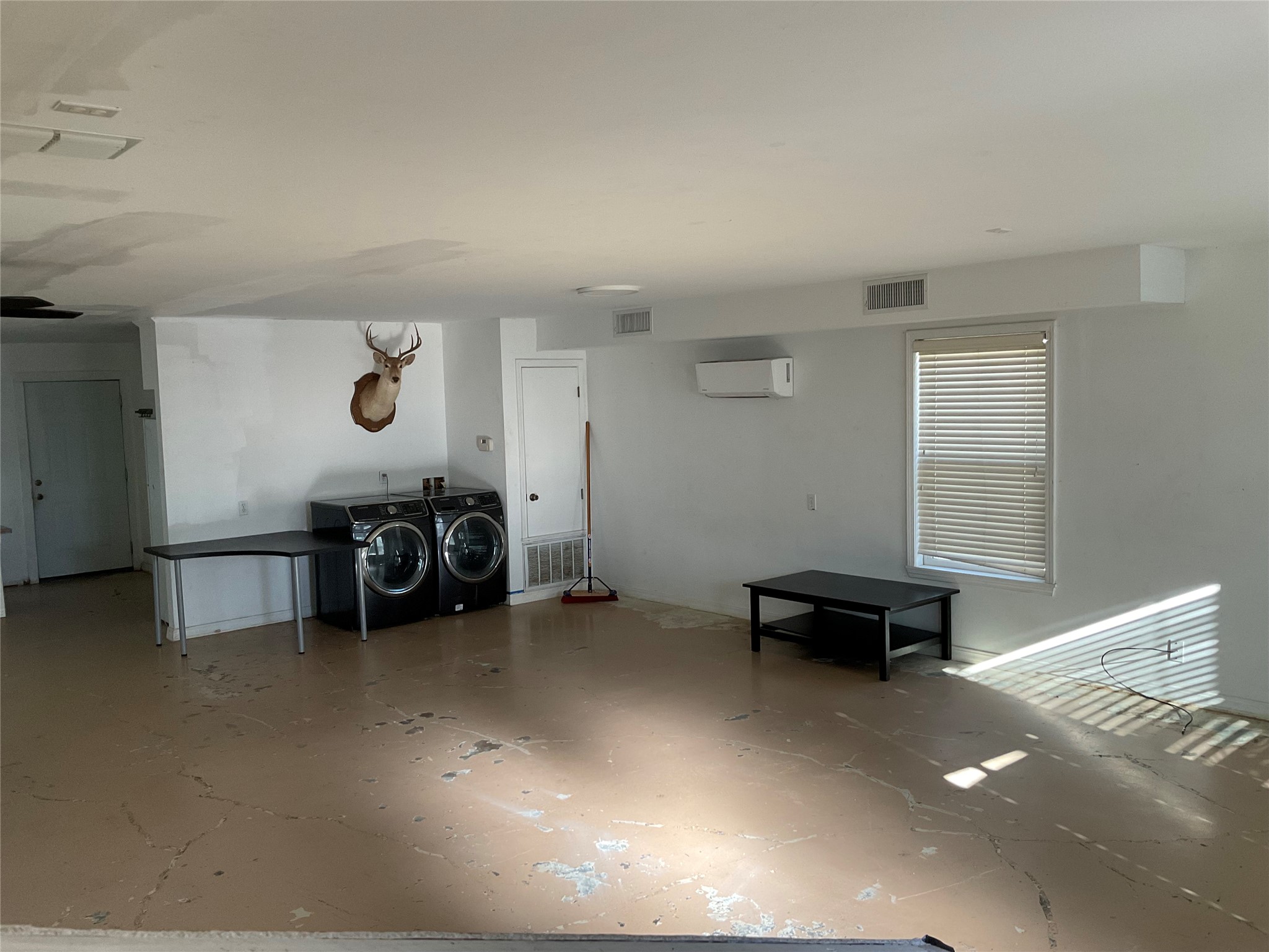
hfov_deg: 61.7
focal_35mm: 29
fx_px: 1063
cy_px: 476
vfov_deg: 48.2
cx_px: 634
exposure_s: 1/85
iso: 64
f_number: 1.8
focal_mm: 3
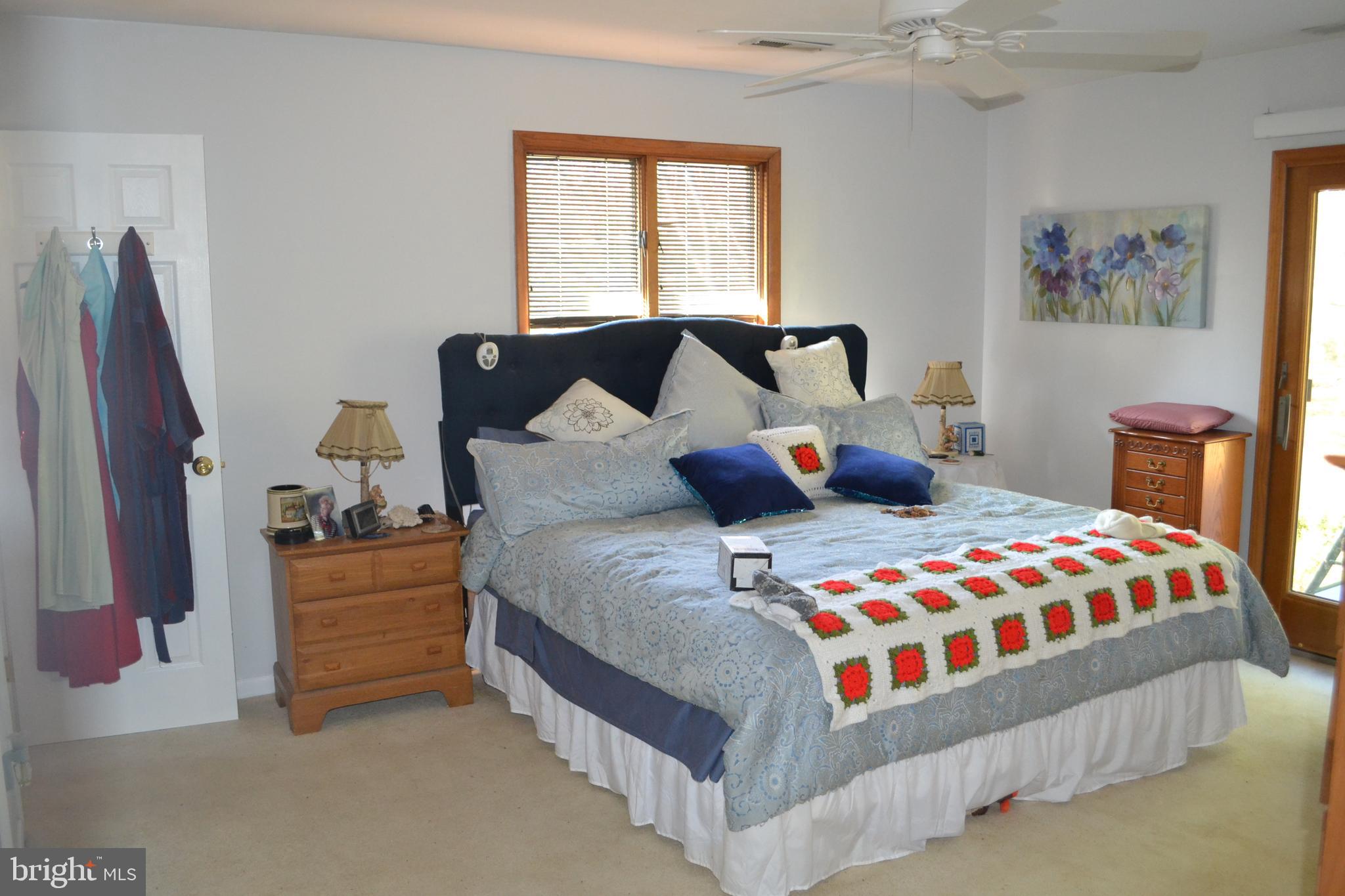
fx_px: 1121
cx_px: 672
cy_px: 448
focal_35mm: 30
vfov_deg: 43.6
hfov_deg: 61.9
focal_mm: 20
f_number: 3.8
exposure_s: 1/60
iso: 1600
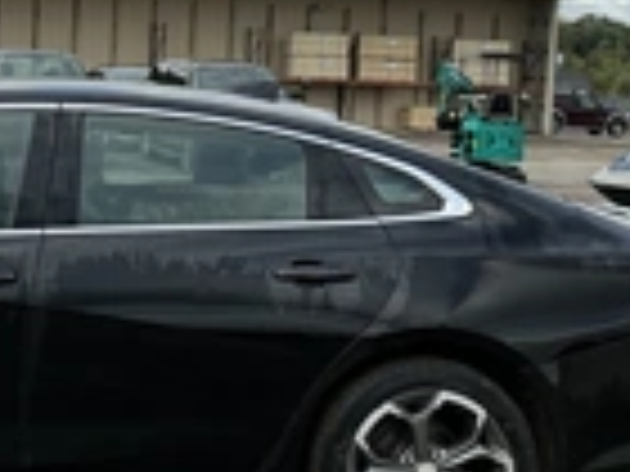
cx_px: -22
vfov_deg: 18.4
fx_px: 1456
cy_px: 139
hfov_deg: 23.3
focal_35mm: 80
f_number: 1.8
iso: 25
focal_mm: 3
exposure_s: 1/1377
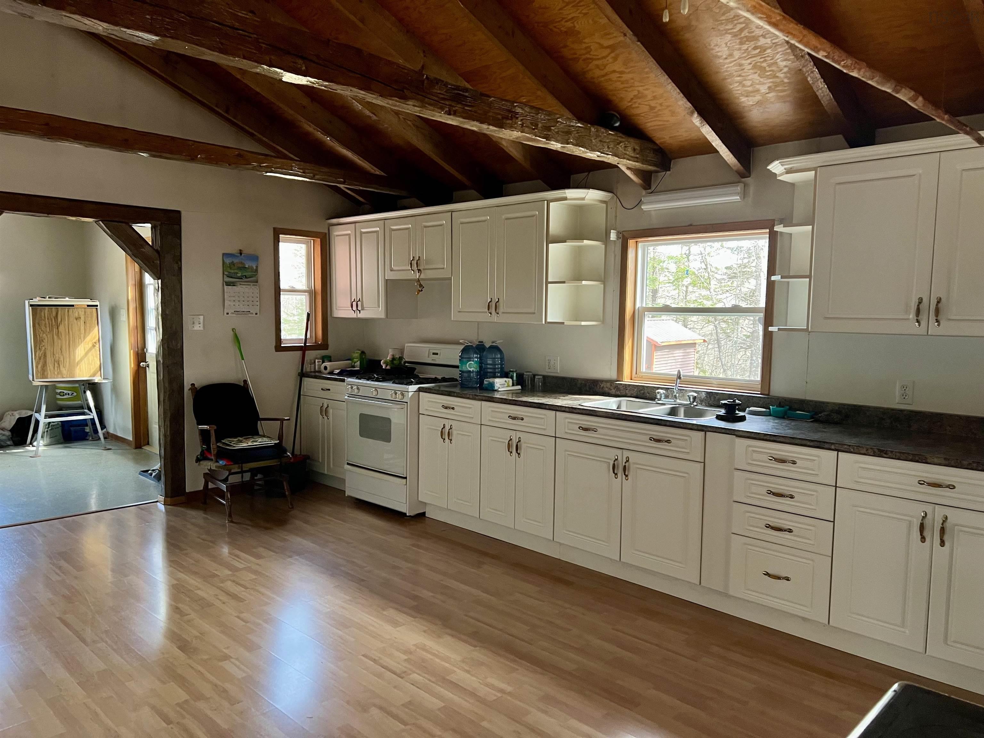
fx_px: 739
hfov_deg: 67.3
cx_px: 492
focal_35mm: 26
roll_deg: -1.6
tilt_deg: -4.0
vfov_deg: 53.1
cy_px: 369
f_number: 1.5
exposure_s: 1/89
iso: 125
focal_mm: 5.7
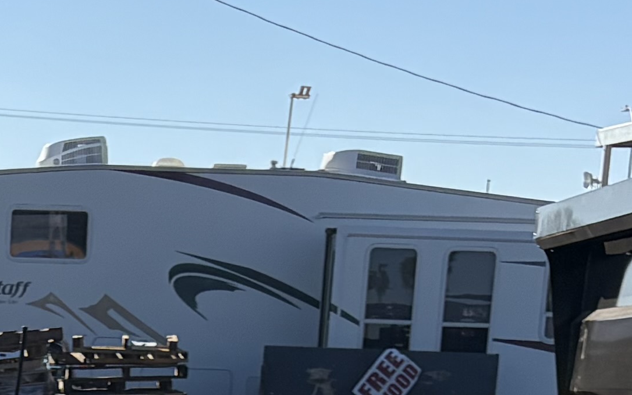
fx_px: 2498
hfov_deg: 14.0
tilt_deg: -17.7
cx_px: -113
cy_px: 1161
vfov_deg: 7.9
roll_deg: -0.1
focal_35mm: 145
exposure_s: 1/5348
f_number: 1.6
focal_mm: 5.96
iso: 50
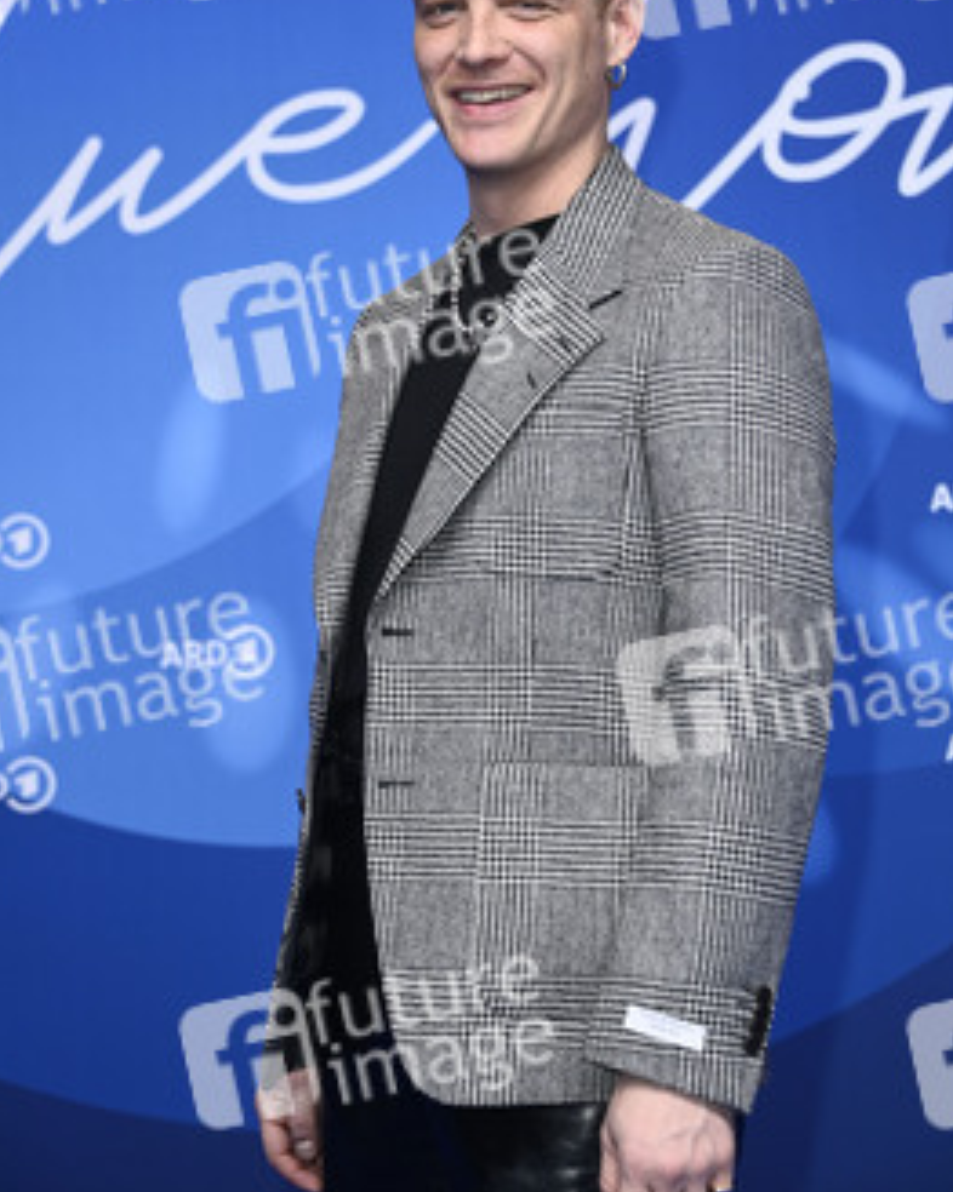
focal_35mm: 103
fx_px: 3635
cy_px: 498
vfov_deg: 18.6
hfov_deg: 14.9
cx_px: 473
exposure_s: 1/250
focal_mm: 90
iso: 1250
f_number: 5.6
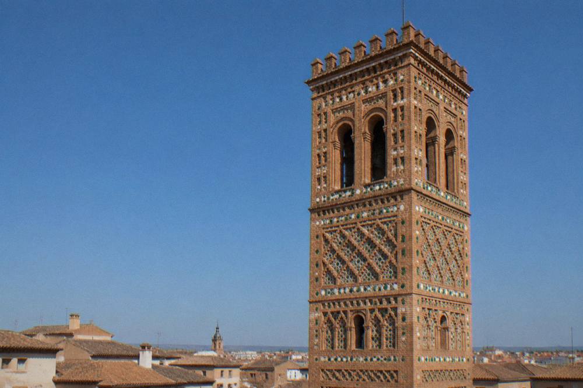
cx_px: 292
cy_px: 194
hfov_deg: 19.5
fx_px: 1700
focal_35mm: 105
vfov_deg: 13.0
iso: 320
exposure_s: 1/250
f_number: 9
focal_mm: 105
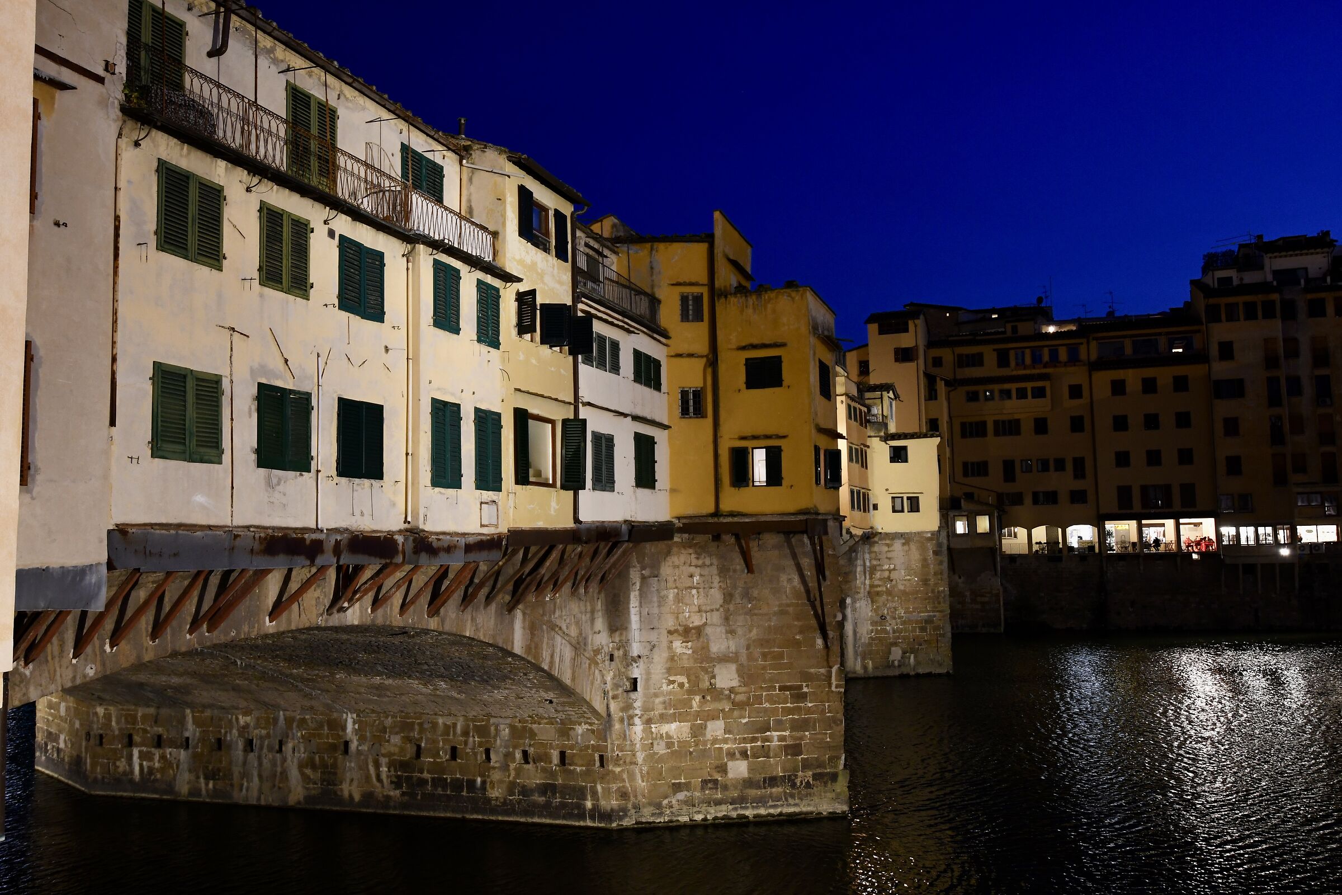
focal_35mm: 30
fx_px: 1118
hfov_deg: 61.9
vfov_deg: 43.6
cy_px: 448
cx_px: 671
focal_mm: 20
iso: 1250
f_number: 2.8
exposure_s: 1/25
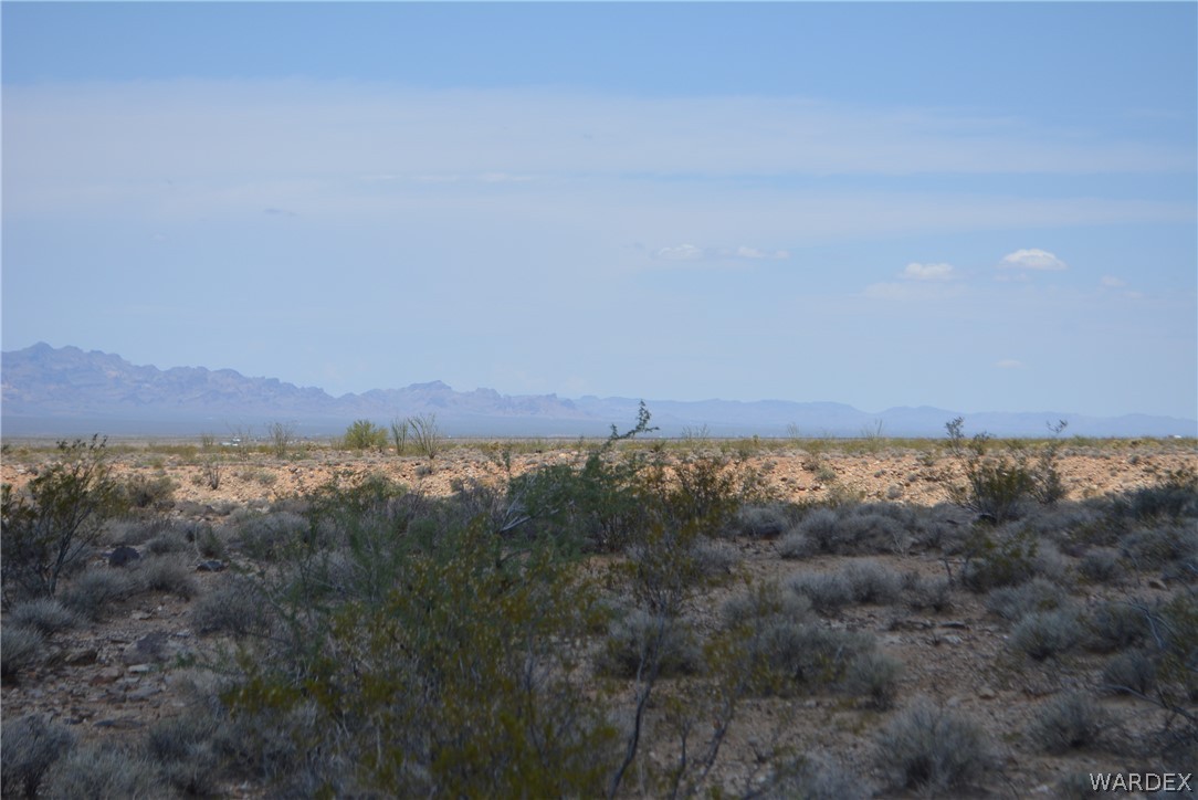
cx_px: 599
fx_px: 2747
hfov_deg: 24.6
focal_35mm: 82
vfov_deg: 16.6
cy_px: 400
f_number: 7.1
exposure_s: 1/1600
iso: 400
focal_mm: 55
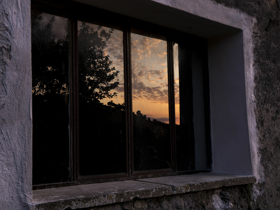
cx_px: 120
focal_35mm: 53
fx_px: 429
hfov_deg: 36.1
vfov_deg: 27.5
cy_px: 104
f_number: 5
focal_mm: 32
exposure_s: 1/160
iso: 200
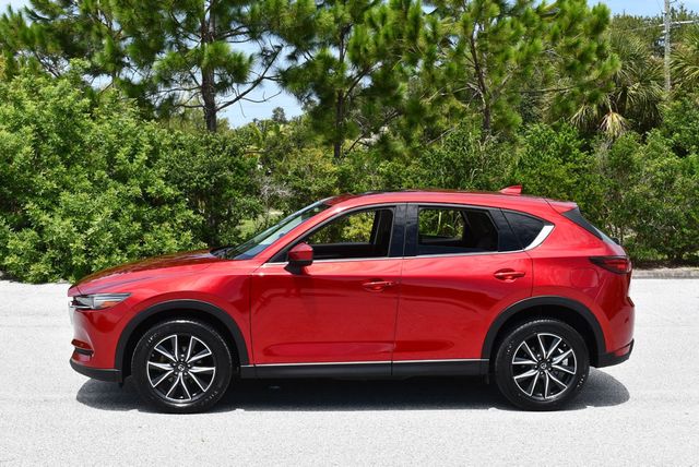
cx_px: 350
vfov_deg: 26.0
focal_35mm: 52
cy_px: 234
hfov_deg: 38.2
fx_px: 1011
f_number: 8
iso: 110
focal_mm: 26
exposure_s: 1/250
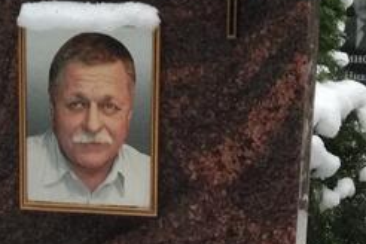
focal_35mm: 176
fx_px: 1789
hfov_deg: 11.6
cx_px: 82
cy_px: 424
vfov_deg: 7.6
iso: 800
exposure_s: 1/60
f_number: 2.6
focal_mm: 5.99
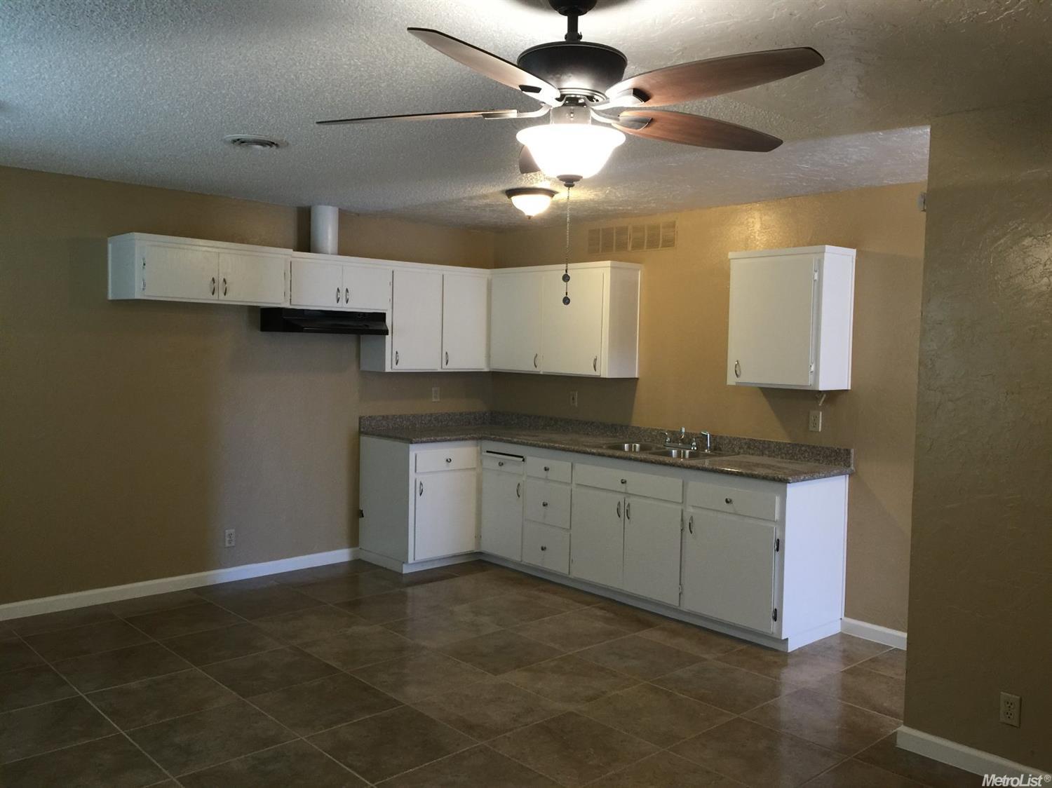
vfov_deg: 48.2
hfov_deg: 61.7
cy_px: 394
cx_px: 526
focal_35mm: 29
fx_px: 881
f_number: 2.2
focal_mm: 4.15
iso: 64
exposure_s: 1/15
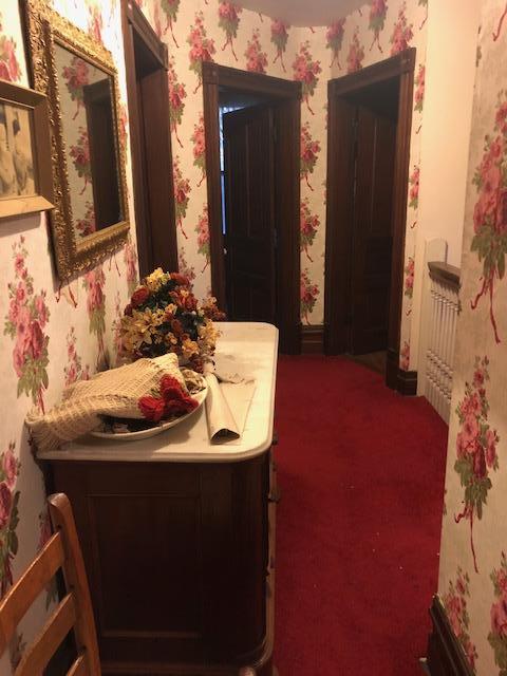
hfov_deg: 49.7
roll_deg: +0.4
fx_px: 547
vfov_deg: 63.4
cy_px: 338
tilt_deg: -15.0
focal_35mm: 28
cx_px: 254
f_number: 1.8
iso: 100
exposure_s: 1/4
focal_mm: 4
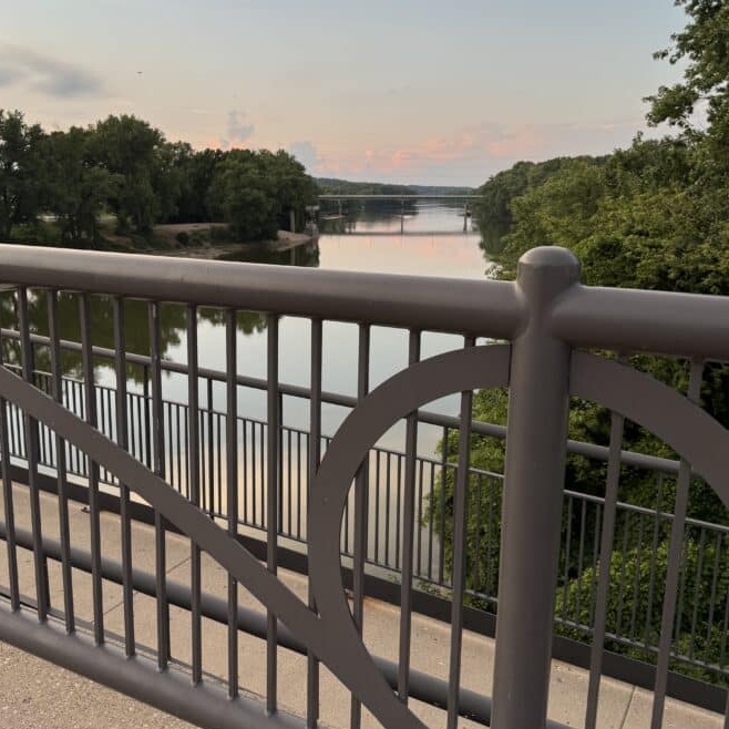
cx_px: 339
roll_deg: -0.5
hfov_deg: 49.7
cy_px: 355
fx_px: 786
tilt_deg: -13.1
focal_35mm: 33
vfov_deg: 49.7
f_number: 1.78
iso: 64
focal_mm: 6.76
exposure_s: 1/227
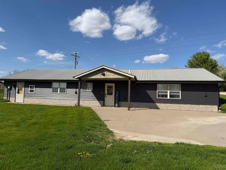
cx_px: 113
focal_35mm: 24
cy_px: 85
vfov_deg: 56.8
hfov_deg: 71.6
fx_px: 157
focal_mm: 6.76
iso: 80
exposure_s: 1/6173
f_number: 1.78
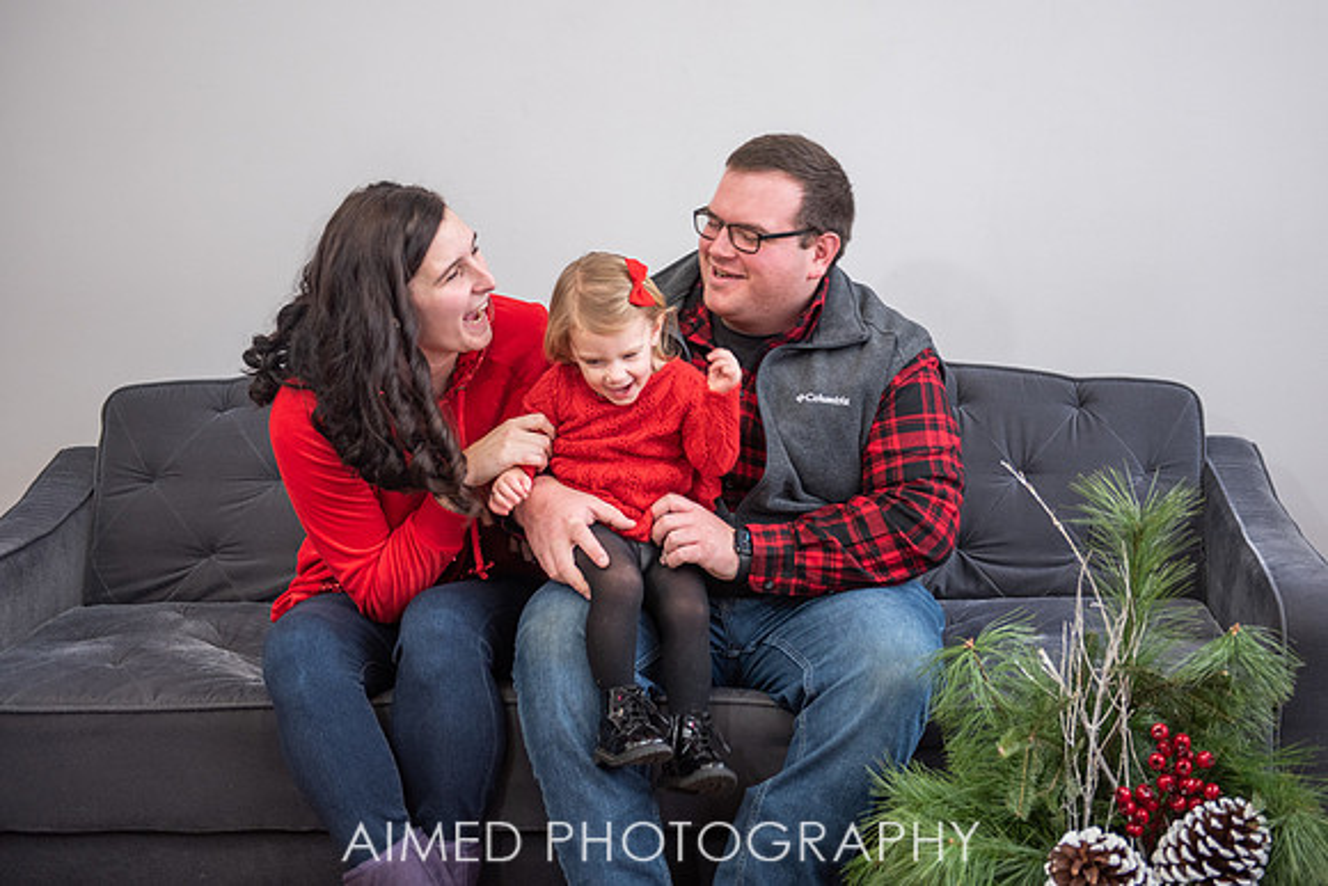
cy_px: 364
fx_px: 2267
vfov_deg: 22.1
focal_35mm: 61
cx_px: 759
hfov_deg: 32.6
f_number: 2.8
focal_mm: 52
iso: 500
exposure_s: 1/200
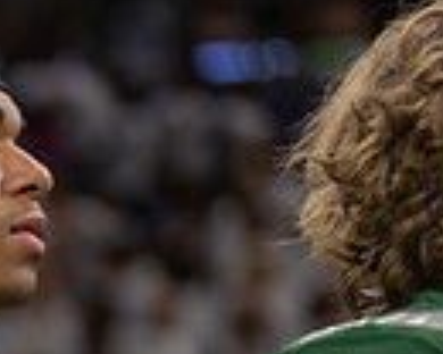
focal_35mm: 224
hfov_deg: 8.3
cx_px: -402
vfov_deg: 6.8
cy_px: 623
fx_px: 2937
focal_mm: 50
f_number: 1.2
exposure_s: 1/500
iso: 160
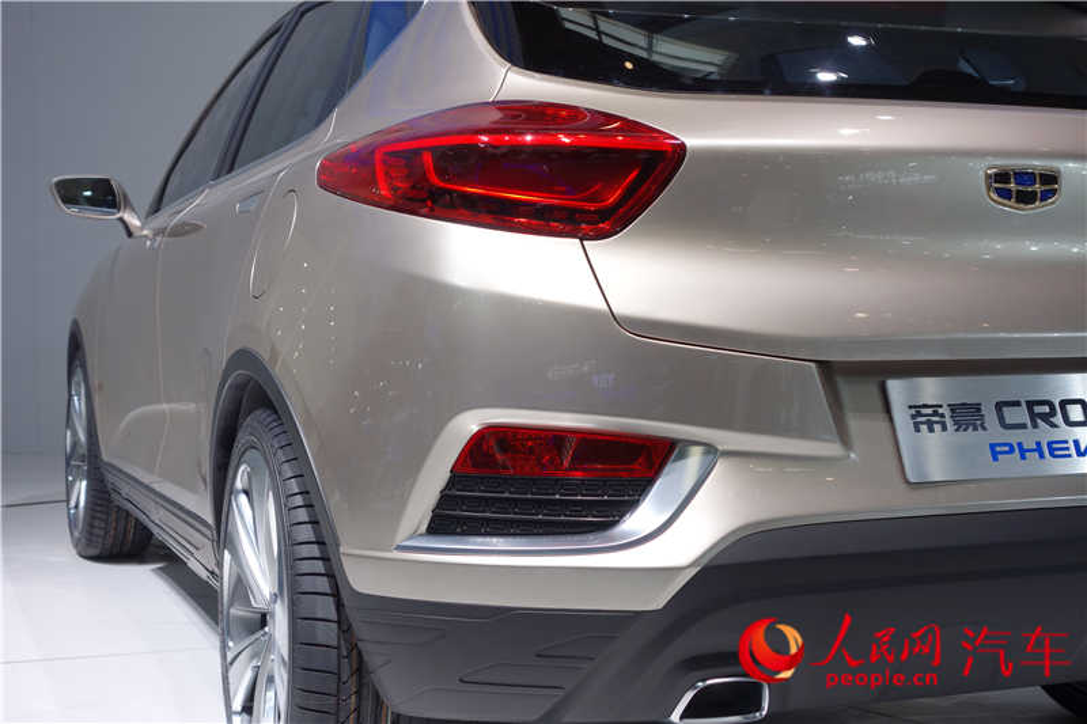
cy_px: 362
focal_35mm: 54
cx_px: 544
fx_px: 1630
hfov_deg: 36.9
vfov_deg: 25.0
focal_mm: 19.98
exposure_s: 1/100
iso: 125
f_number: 4.5
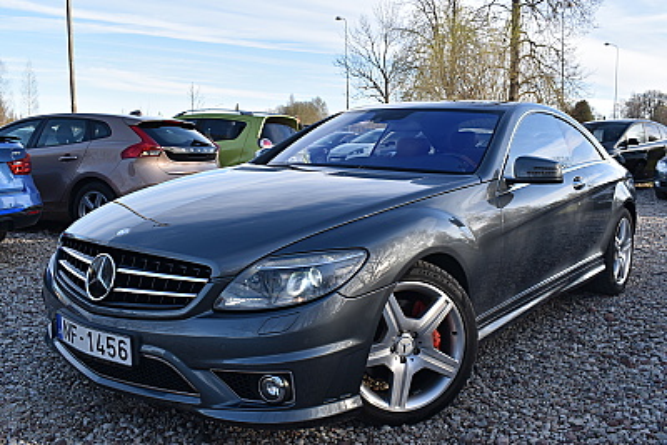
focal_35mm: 34
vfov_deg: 38.4
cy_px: 222
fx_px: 639
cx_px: 334
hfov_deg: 55.1
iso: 250
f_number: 8
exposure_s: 1/250
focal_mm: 23
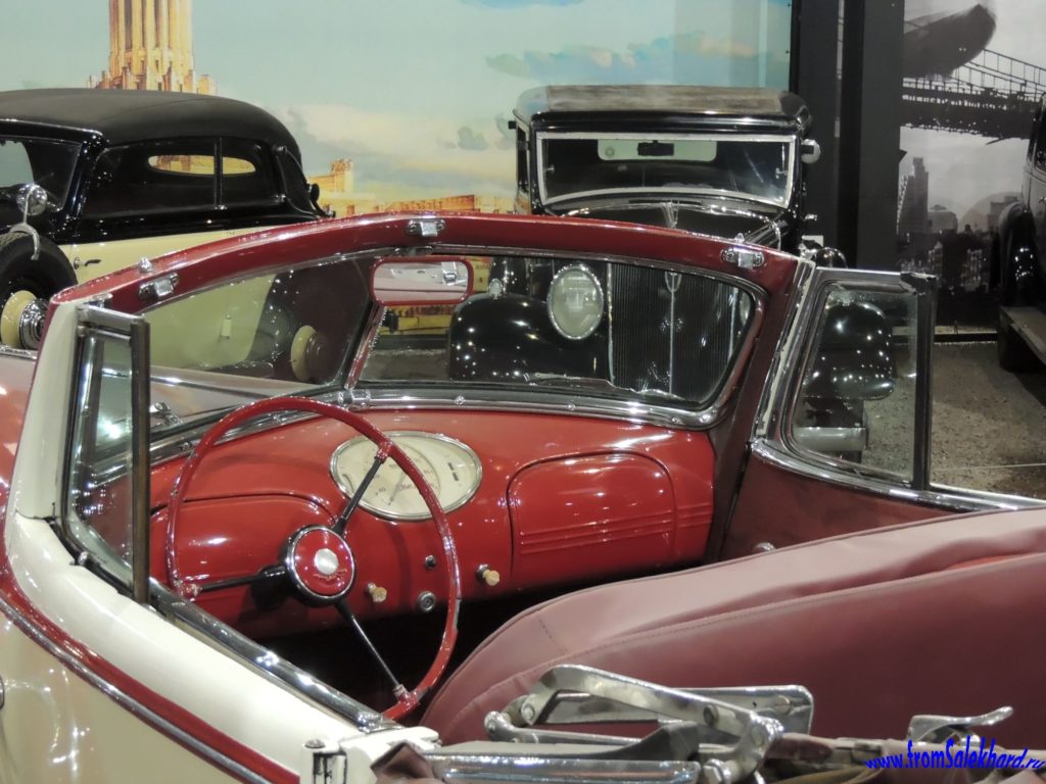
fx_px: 2266
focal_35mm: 75
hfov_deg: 26.0
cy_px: 392
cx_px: 523
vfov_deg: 19.6
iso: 1600
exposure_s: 1/15
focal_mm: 13.3
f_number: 3.9
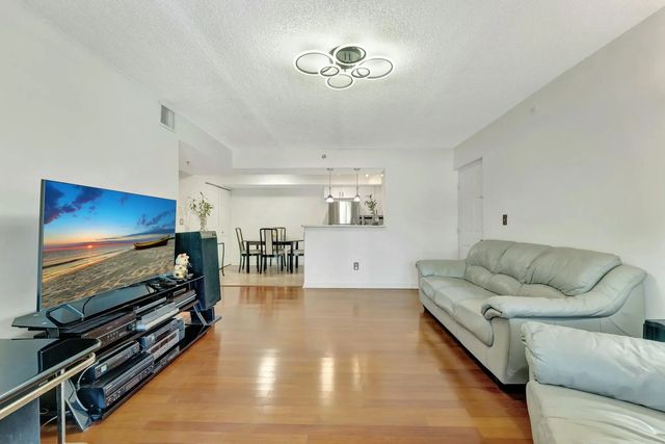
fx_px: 279
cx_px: 332
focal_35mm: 15
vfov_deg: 77.0
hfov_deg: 100.0
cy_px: 222
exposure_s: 1/2.5
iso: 400
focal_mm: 15.1
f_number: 8
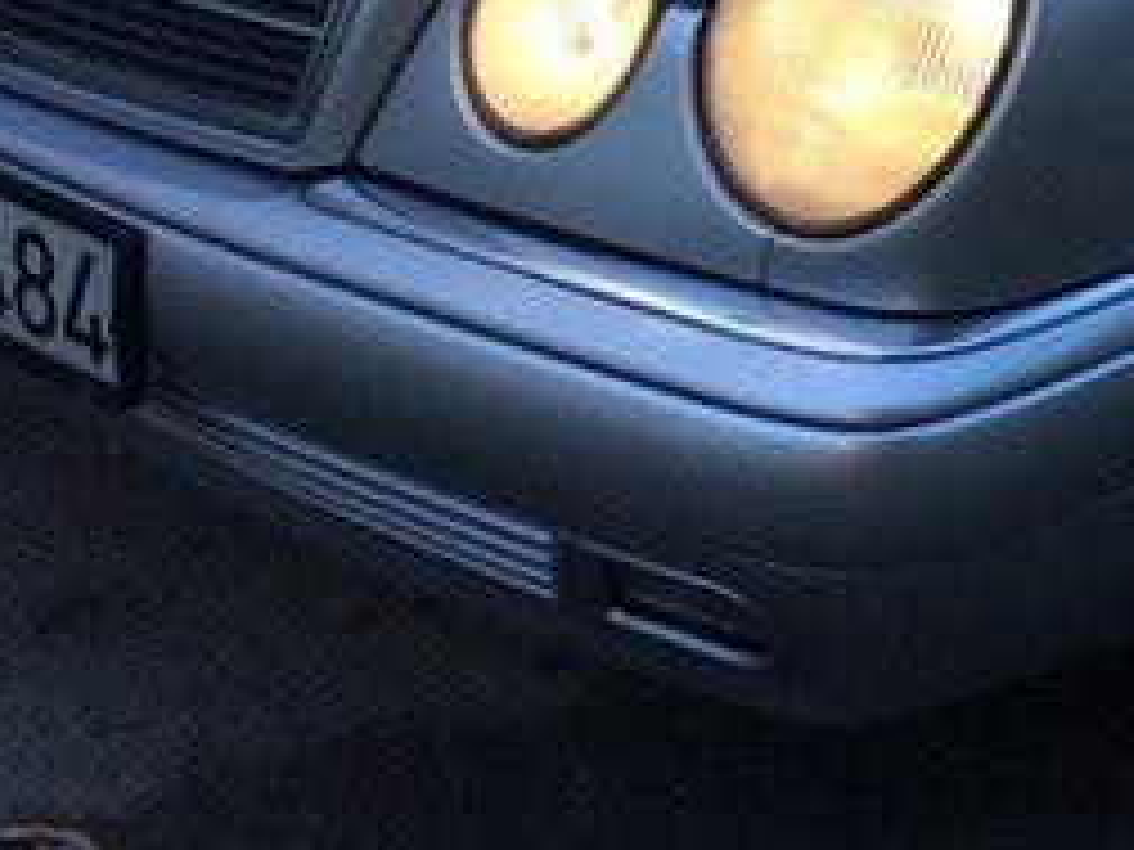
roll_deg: -1.6
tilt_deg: -15.9
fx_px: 2490
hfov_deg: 24.0
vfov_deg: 18.2
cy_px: -232
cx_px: 1251
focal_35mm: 76
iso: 32
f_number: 2.2
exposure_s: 1/217
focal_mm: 4.15
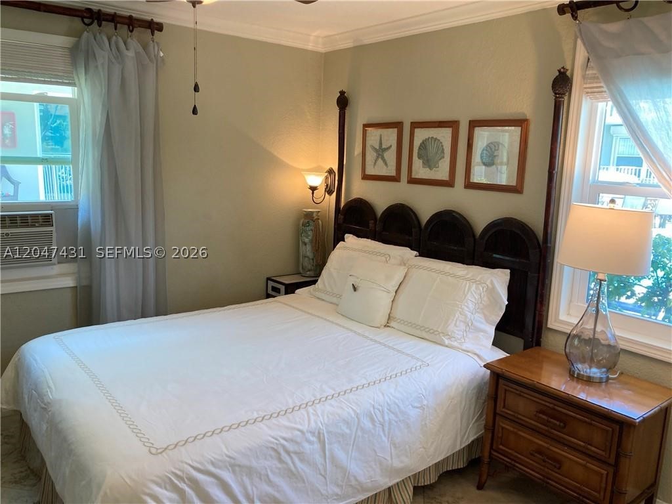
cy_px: 252
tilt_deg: -10.2
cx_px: 336
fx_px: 544
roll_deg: -2.5
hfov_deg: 63.4
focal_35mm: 28
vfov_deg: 49.7
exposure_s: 1/60
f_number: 1.8
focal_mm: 3.99
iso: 80
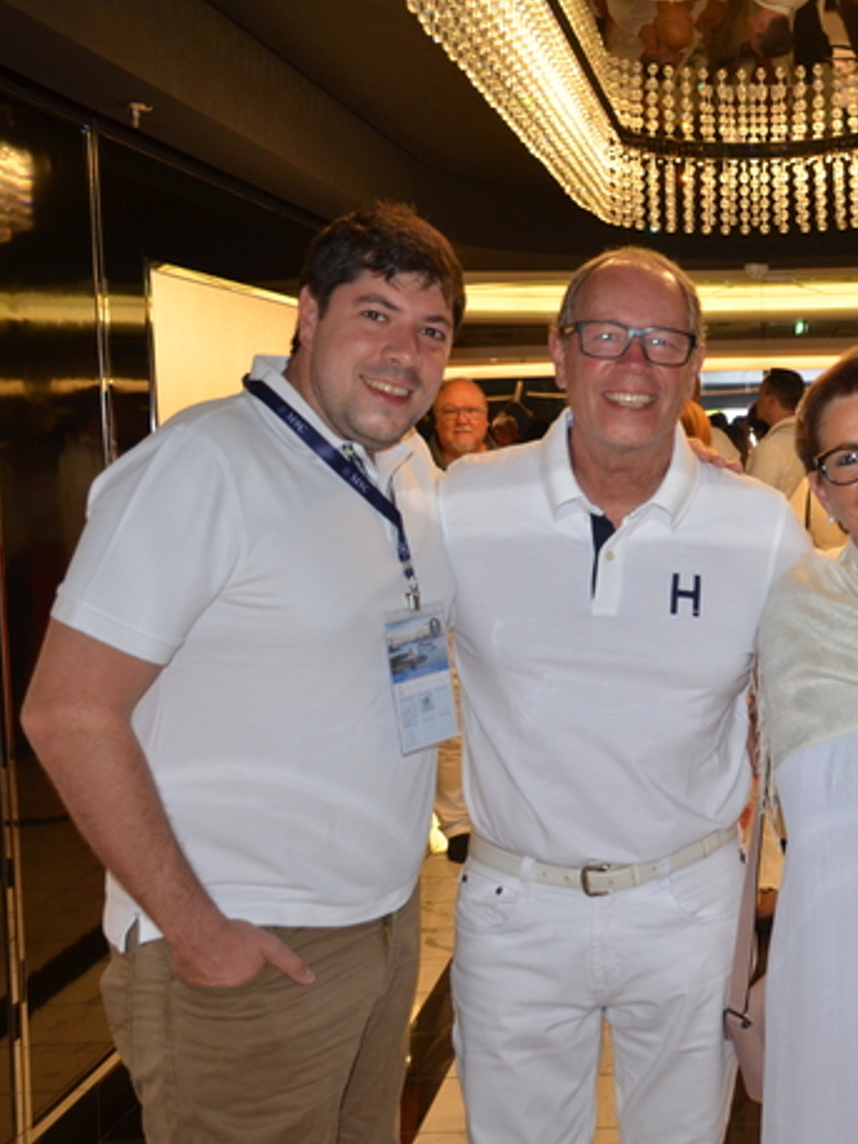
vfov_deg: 37.7
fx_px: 1676
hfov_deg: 27.5
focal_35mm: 51
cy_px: 573
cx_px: 803
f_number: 3.8
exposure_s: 1/60
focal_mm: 23
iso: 800
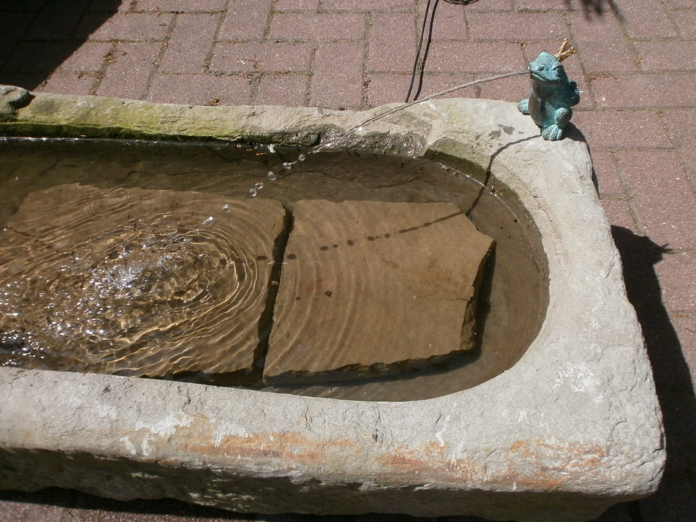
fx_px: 543
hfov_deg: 65.3
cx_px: 348
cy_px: 261
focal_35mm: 27
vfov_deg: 51.4
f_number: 2.9
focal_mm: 4.8
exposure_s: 1/1250
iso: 100
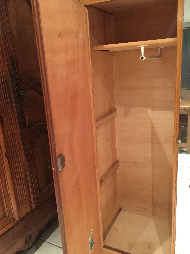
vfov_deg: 60.0
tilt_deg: -14.3
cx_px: 96
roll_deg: +4.1
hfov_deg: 46.8
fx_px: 220
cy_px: 124
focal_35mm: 30
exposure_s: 1/8
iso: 200
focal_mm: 4.15
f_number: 2.2
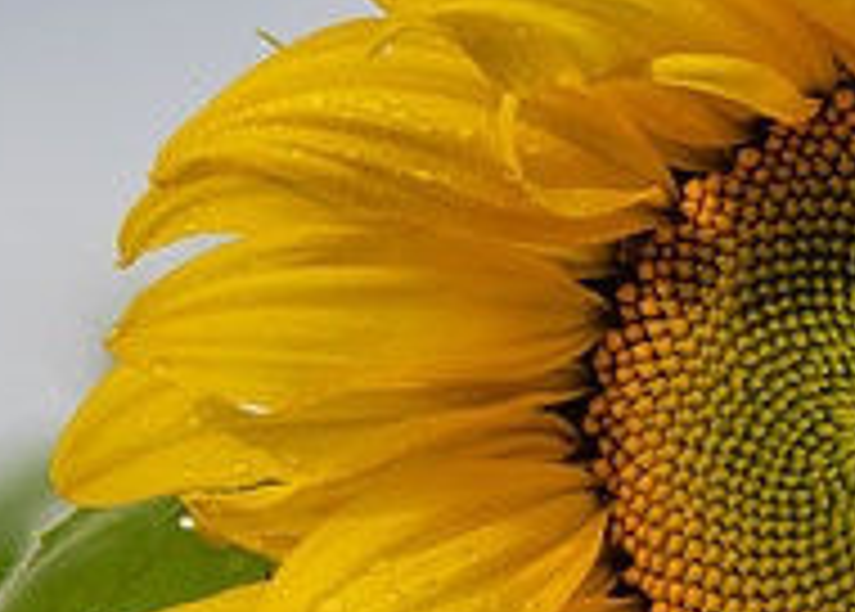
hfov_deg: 3.7
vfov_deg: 2.7
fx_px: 13171
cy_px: 455
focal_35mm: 542
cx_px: 423
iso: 200
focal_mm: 105
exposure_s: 1/25
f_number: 10
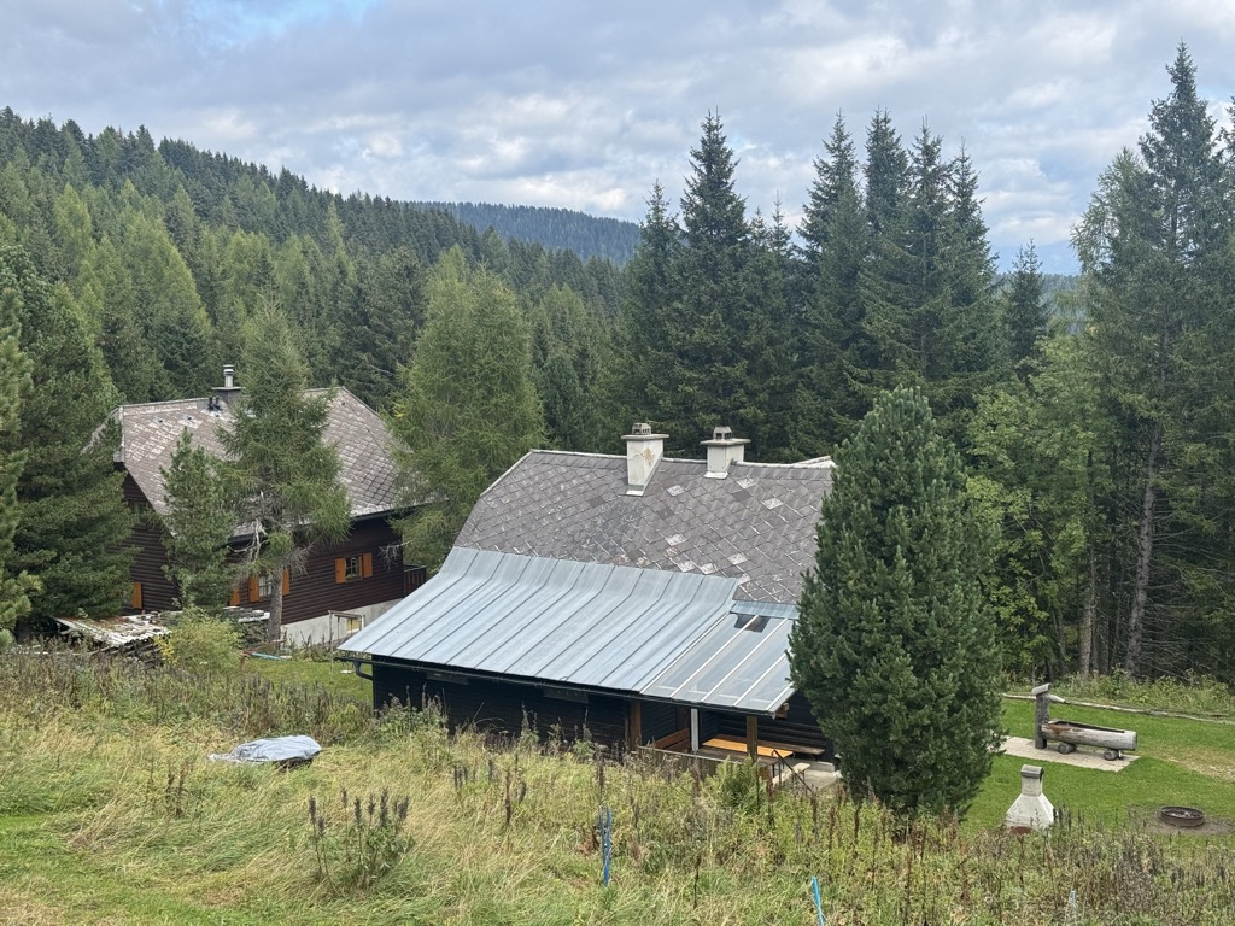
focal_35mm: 48
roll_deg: +0.7
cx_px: 618
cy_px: 463
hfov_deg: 39.7
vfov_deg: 30.3
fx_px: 1713
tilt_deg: -6.8
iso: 64
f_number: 1.78
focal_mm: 6.76
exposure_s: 1/1427
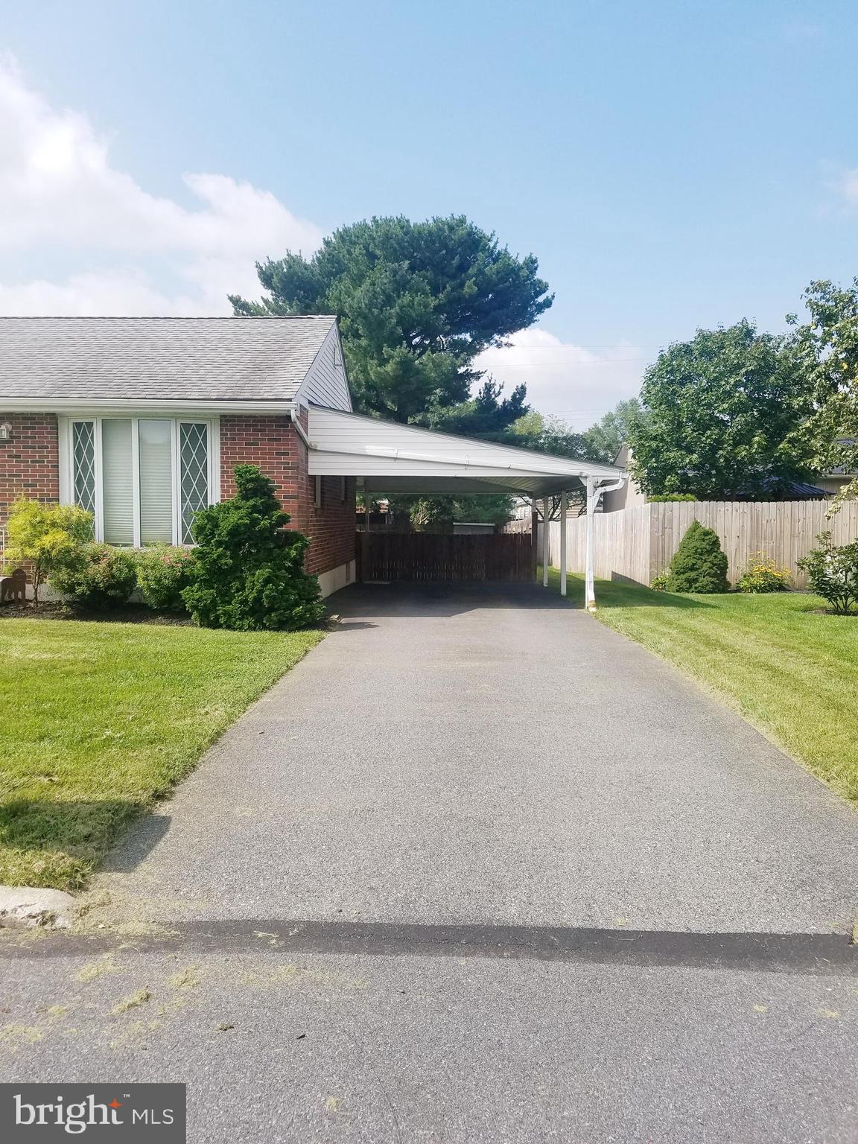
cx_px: 429
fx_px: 859
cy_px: 572
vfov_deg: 67.3
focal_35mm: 26
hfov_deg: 53.1
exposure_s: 1/2480
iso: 50
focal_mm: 4.2
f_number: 1.7
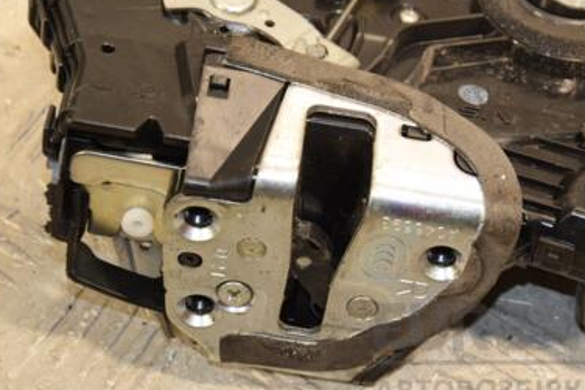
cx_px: 345
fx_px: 2568
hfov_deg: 13.0
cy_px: 120
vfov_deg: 8.7
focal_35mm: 158
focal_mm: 66
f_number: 5.3
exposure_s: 1/200
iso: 800
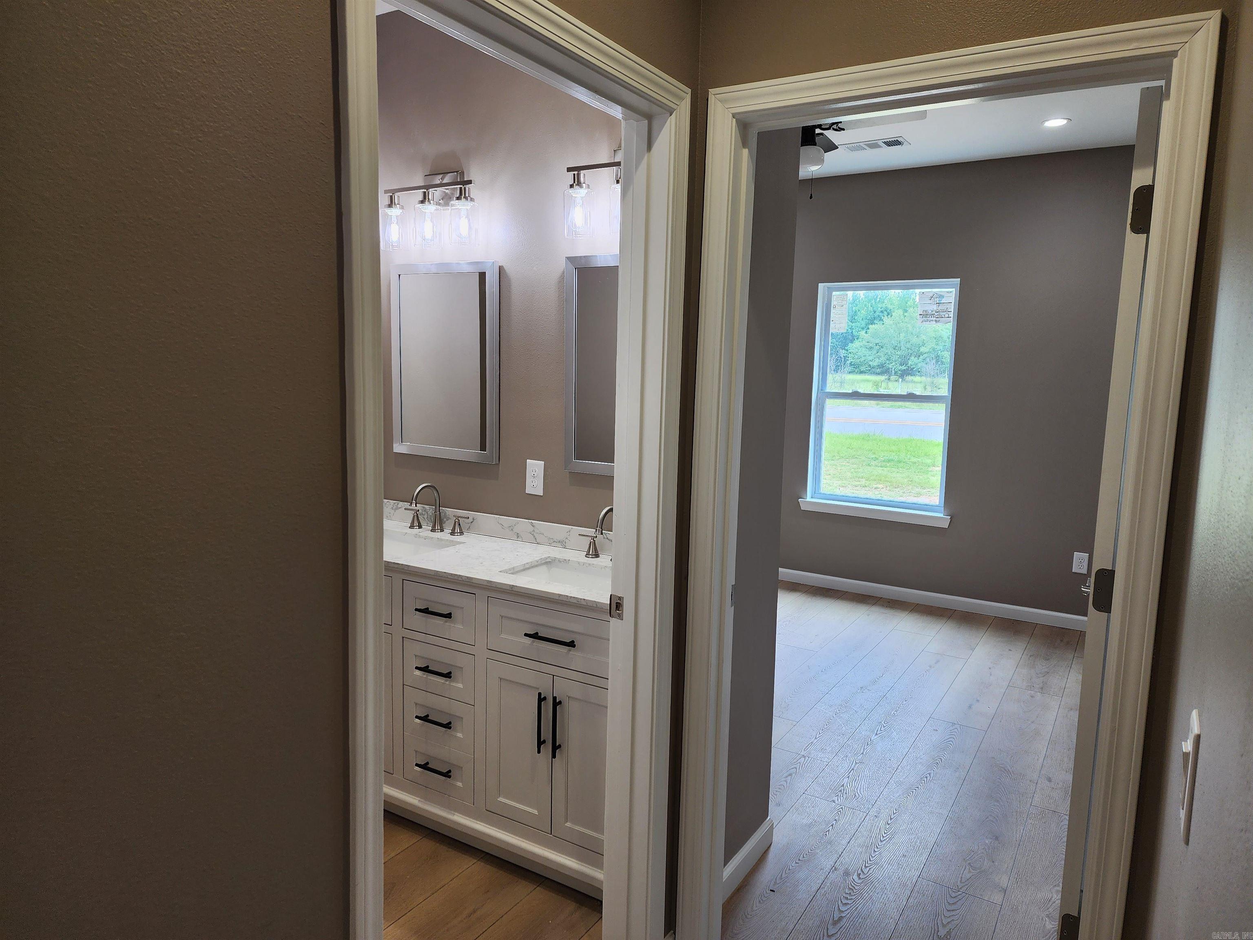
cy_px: 470
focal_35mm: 23
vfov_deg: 58.9
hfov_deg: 73.9
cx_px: 626
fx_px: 833
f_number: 1.8
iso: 64
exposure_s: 1/120
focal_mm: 6.4
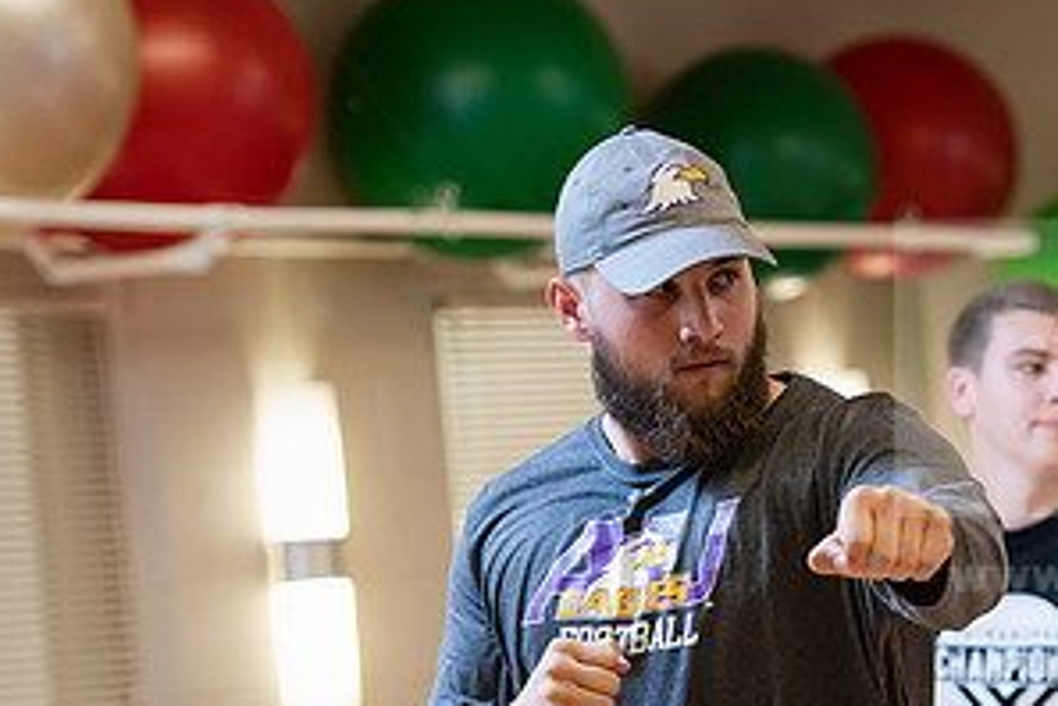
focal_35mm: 205
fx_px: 6024
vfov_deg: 6.7
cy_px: 651
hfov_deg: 10.0
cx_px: 787
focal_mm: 105
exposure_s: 1/200
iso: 1000
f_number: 3.2
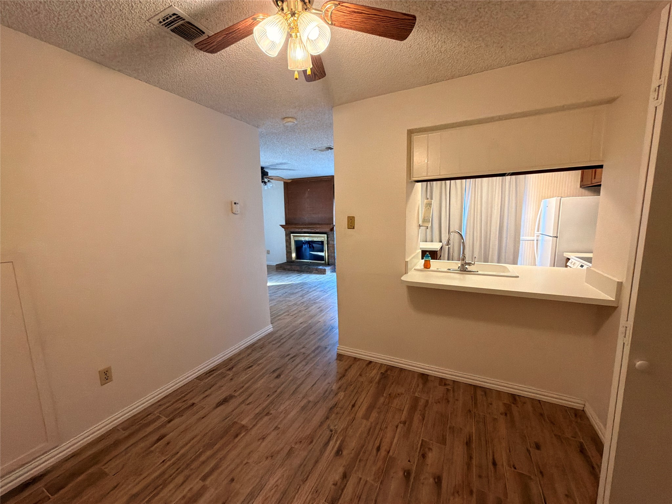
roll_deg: +1.6
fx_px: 272
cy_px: 252
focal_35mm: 14
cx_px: 336
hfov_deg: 102.1
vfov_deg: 85.7
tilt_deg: -8.4
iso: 400
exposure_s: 1/60
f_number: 2.2
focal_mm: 2.22
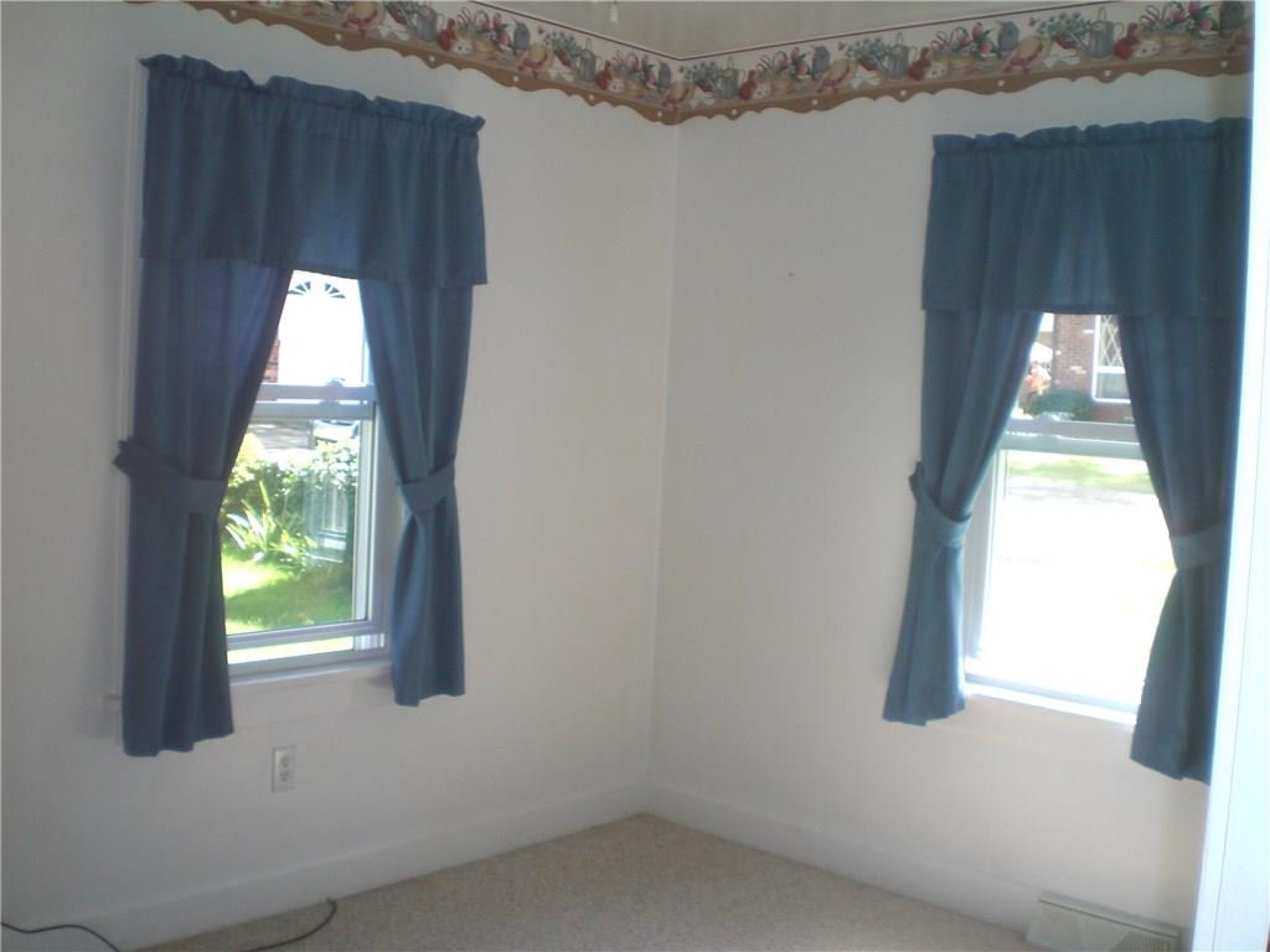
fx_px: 1394
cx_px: 635
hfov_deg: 49.0
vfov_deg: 37.7
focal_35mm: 38
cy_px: 476
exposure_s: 1/60
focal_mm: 6.3
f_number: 3.1
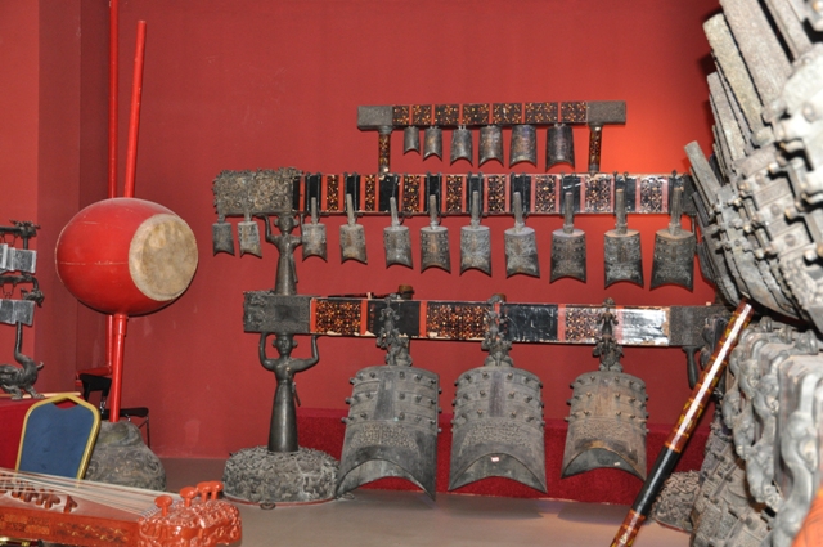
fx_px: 1096
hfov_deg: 41.2
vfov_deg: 28.0
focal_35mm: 48
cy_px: 274
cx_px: 412
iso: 800
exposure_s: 1/60
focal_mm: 32
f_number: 4.5
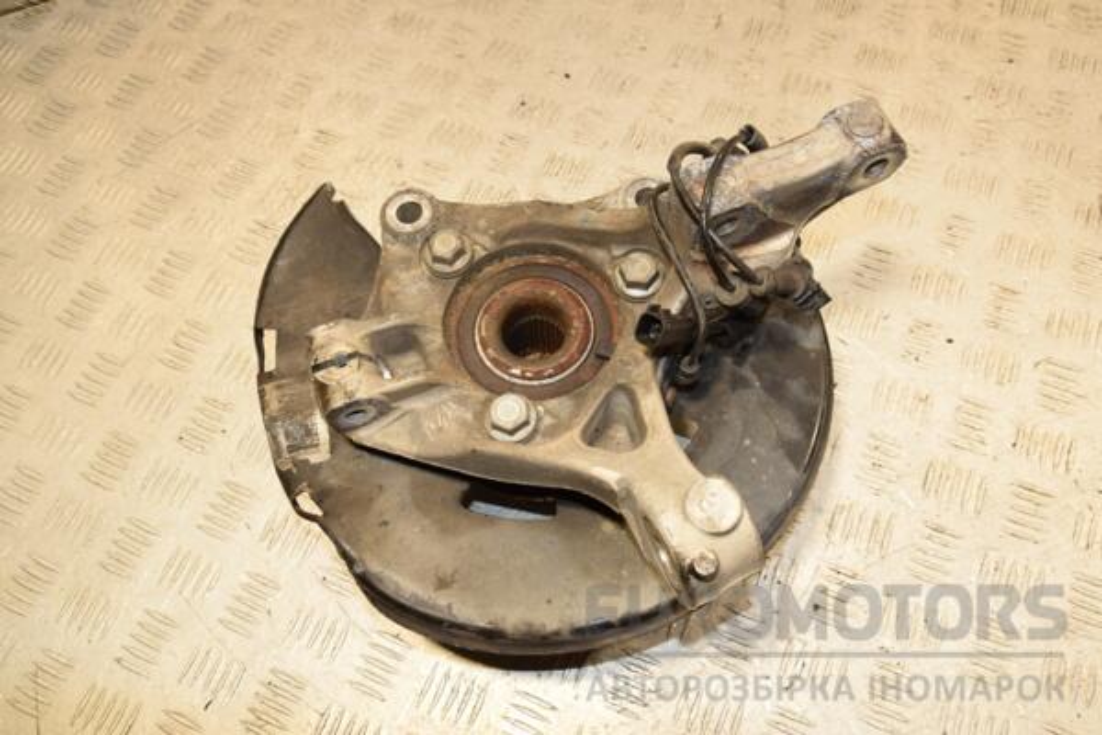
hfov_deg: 59.5
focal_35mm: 32
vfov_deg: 41.7
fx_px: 964
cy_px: 368
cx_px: 551
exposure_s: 1/200
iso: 800
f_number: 7.1
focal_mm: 21
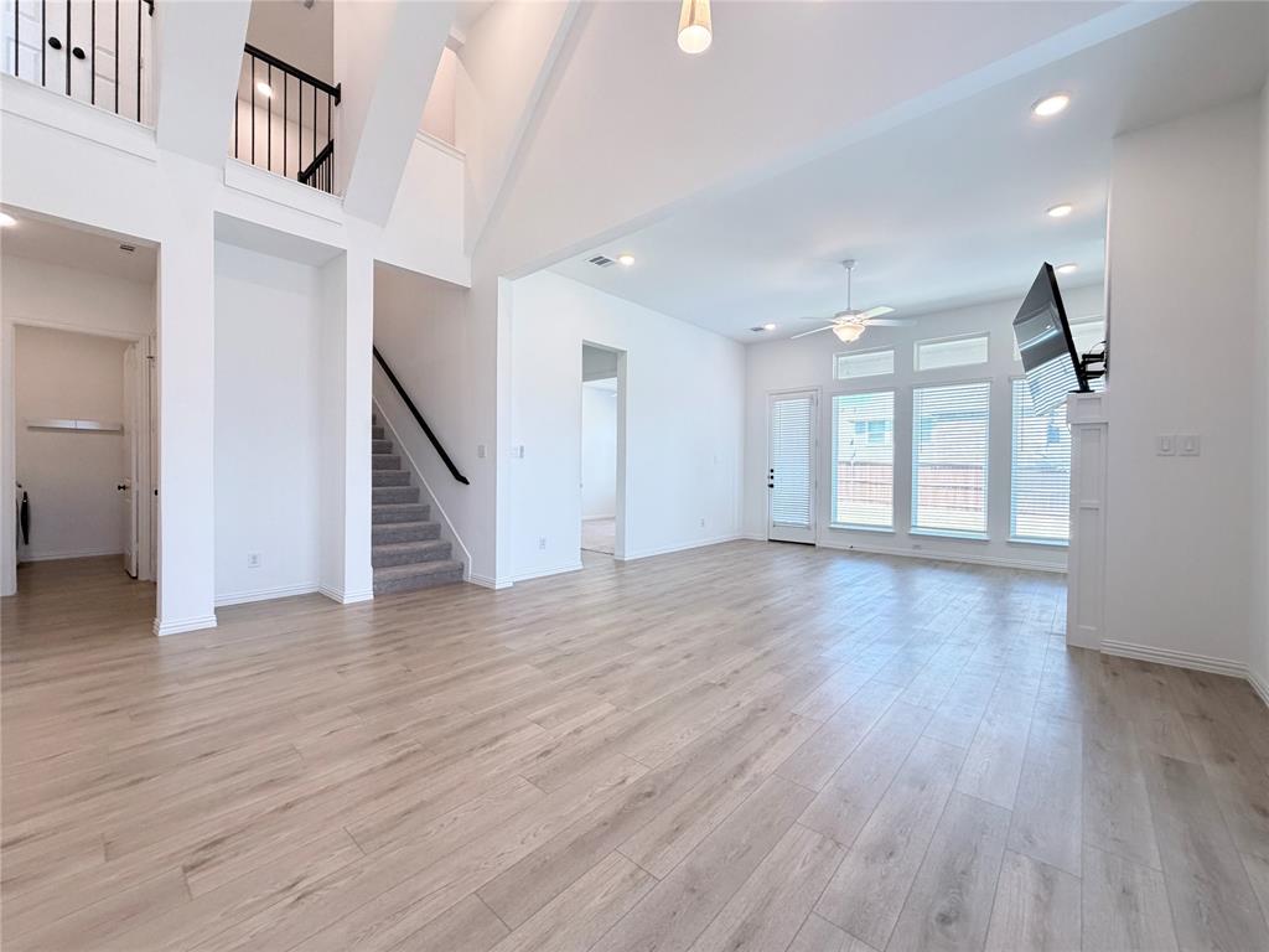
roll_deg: +0.2
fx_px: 513
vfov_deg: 85.7
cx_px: 634
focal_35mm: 14
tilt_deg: -1.4
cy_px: 476
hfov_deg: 102.1
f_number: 2.2
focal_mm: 2.22
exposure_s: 1/120
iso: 250
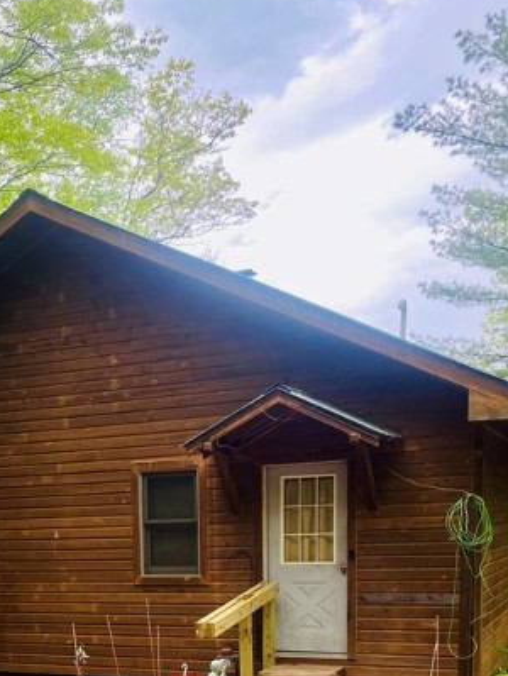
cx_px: 130
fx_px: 977
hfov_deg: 28.7
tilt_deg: -5.6
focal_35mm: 50
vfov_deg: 35.6
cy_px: 625
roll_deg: +1.0
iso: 32
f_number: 1.8
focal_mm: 4.25
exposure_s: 1/193
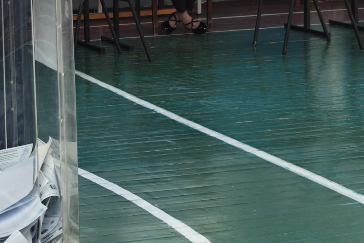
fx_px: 1223
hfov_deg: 16.5
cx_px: -8
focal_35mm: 121
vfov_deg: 11.3
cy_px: 35
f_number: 1.6
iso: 160
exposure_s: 1/200
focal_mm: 6.06
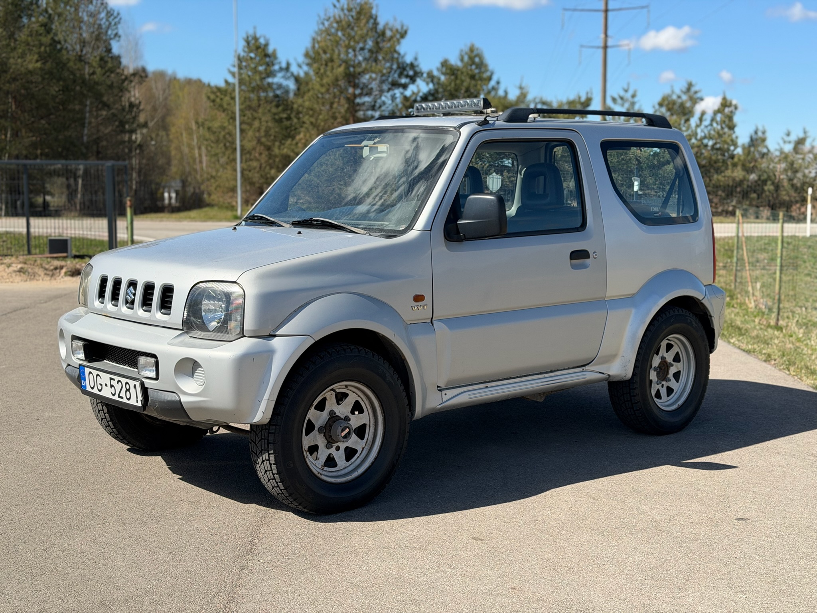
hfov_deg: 39.7
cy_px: 306
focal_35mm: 48
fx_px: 1133
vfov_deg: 30.3
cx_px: 408
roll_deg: +0.0
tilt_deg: -6.0
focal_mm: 6.76
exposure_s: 1/5208
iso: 80
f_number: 1.78
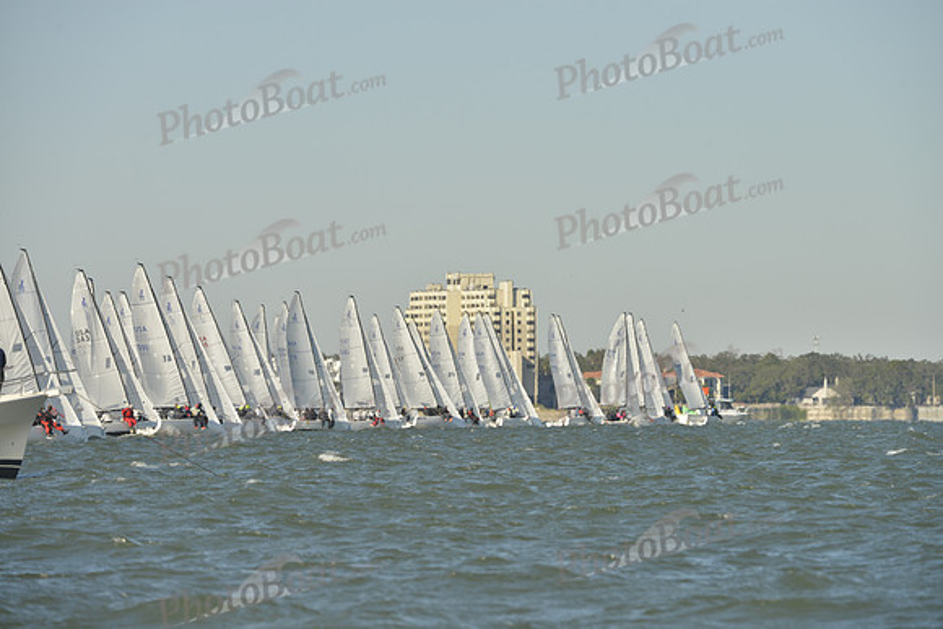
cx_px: 472
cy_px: 314
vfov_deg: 5.1
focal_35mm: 270
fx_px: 7074
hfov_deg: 7.6
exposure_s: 1/640
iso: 200
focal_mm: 270
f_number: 8
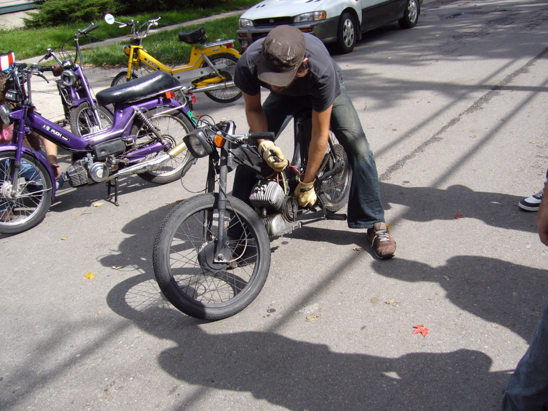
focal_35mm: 35
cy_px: 206
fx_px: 554
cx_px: 274
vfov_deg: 40.7
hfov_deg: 52.6
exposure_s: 1/250
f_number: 5.6
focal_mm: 5.8
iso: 80
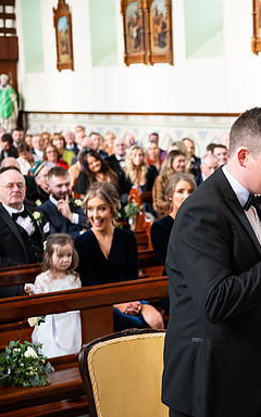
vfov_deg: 26.8
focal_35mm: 77
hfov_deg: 16.3
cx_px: 303
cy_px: 209
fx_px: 876
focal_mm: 50
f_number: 3.5
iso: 1000
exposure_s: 1/160
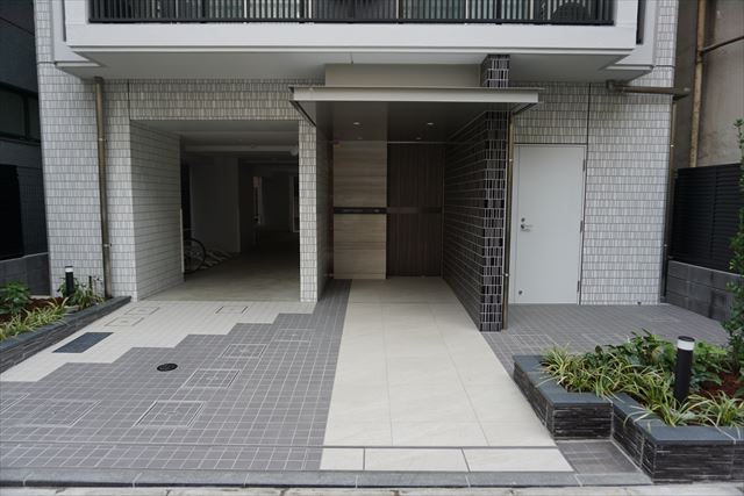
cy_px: 248
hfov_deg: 73.7
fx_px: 496
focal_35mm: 24
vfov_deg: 53.2
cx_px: 372
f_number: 4
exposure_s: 1/160
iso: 250
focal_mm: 16
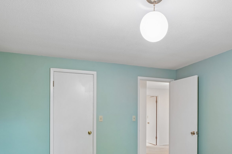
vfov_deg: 44.8
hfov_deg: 65.3
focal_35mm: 28
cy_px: 116
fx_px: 180
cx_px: 129
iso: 400
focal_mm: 16
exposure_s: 1/4
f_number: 8
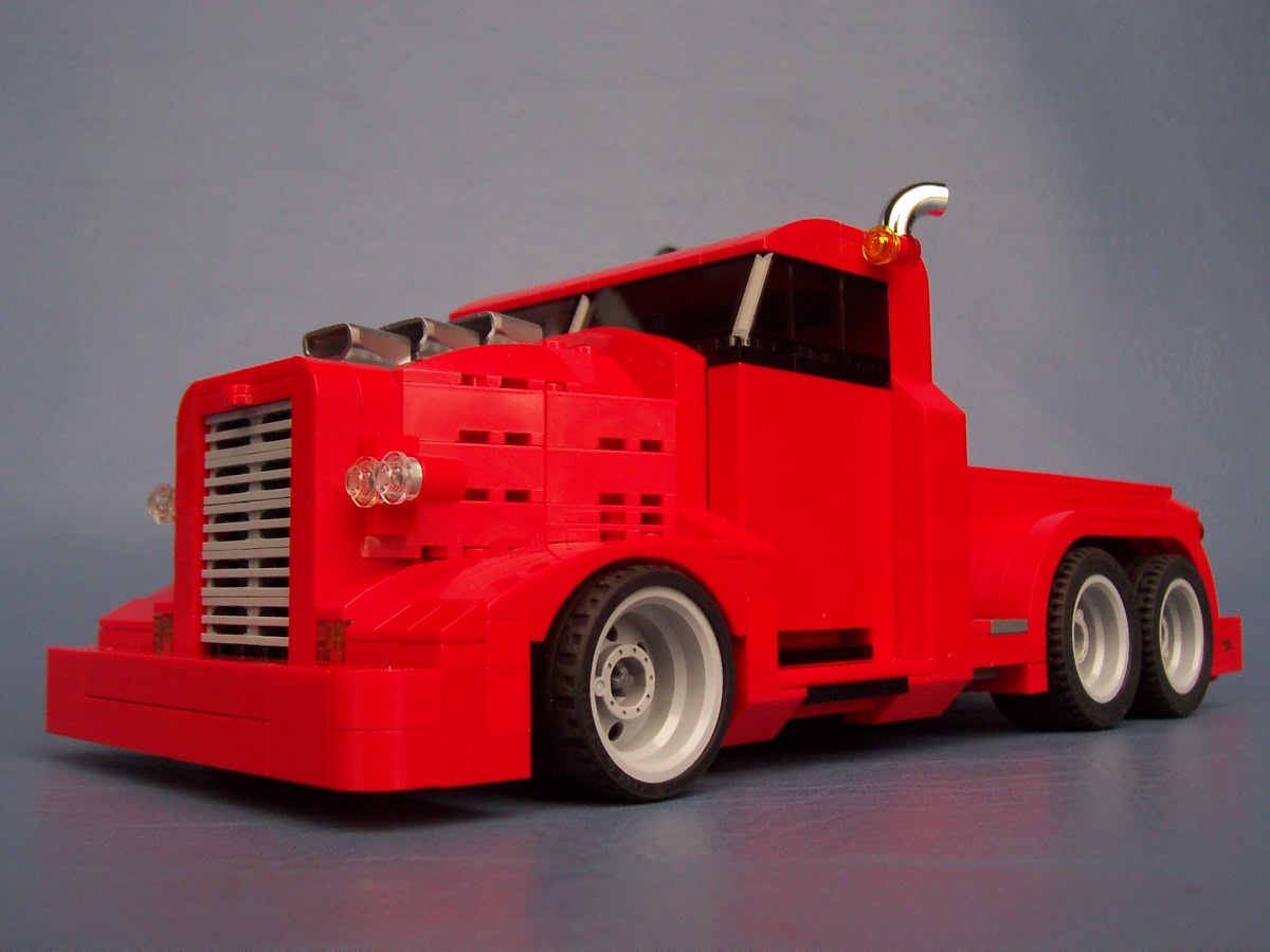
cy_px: 476
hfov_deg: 50.1
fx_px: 1357
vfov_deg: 38.7
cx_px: 635
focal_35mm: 37
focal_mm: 5.6
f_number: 2.8
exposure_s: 1/125
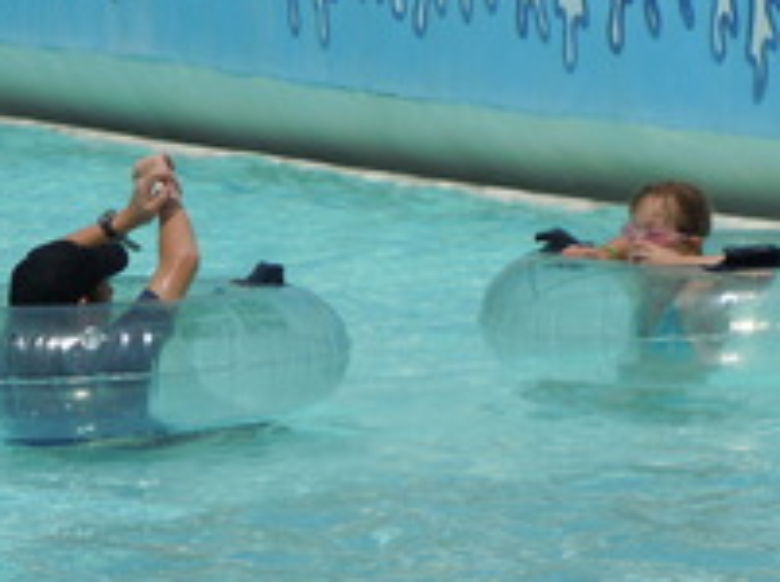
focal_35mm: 347
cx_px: 532
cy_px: 376
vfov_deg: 4.3
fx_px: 7805
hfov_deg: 5.7
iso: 100
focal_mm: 31.4
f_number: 9.2
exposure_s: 1/400
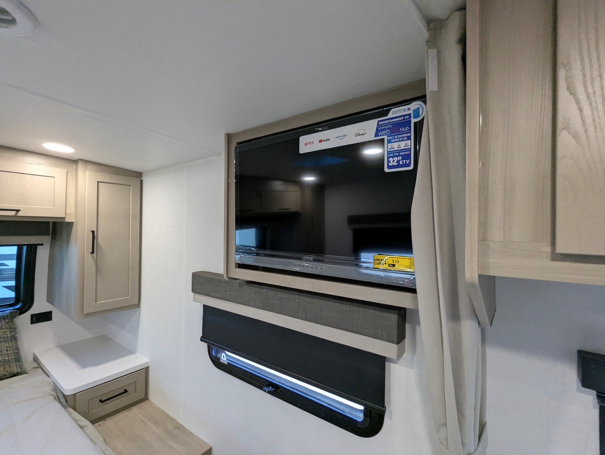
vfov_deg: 78.2
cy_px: 228
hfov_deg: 94.4
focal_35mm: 16
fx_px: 280
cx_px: 302
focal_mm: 2.35
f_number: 2.2
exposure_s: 1/100
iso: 292
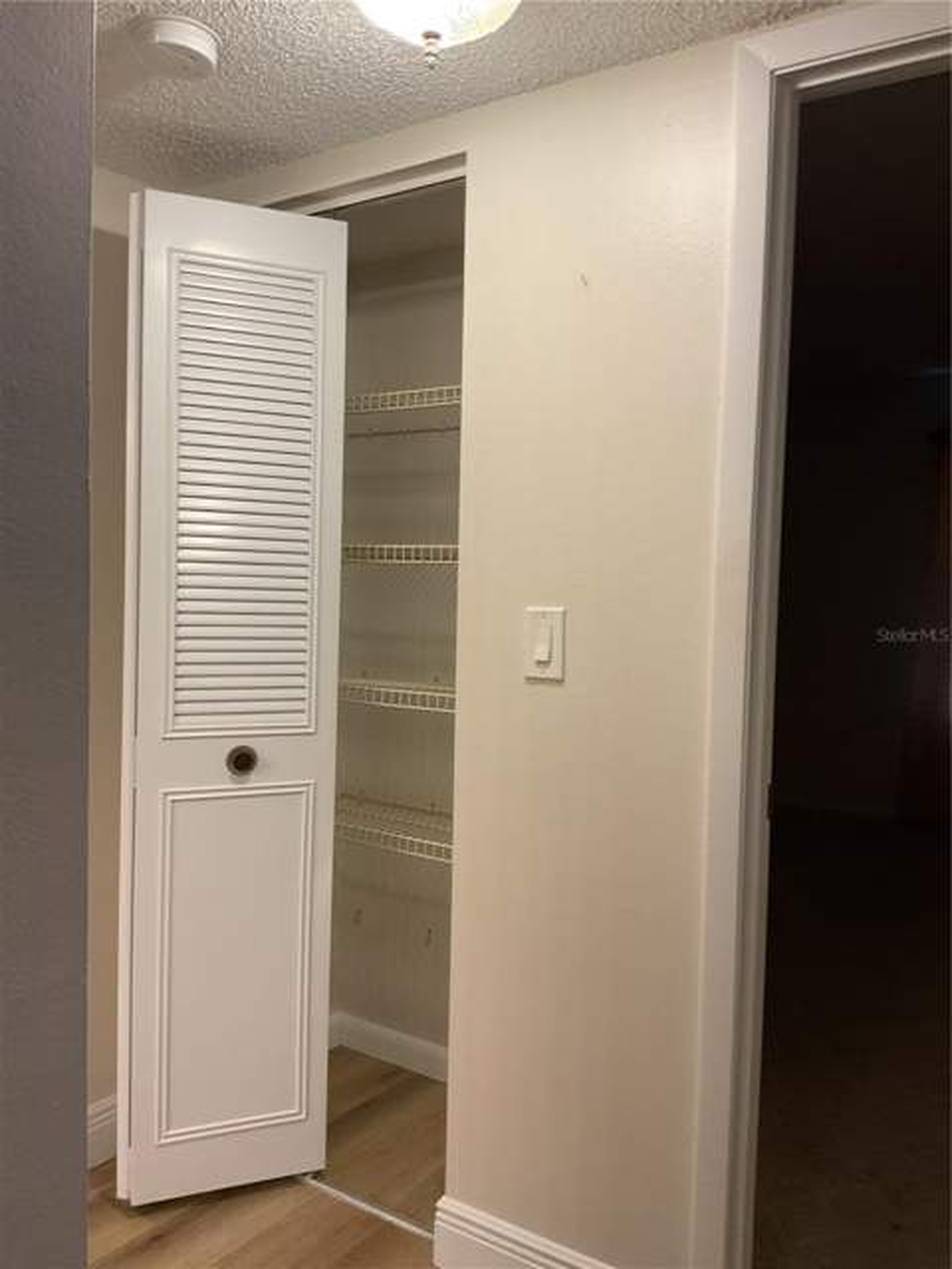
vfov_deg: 61.7
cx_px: 476
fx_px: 1063
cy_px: 634
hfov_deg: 48.2
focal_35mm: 29
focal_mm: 3
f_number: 1.8
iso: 80
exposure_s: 1/60
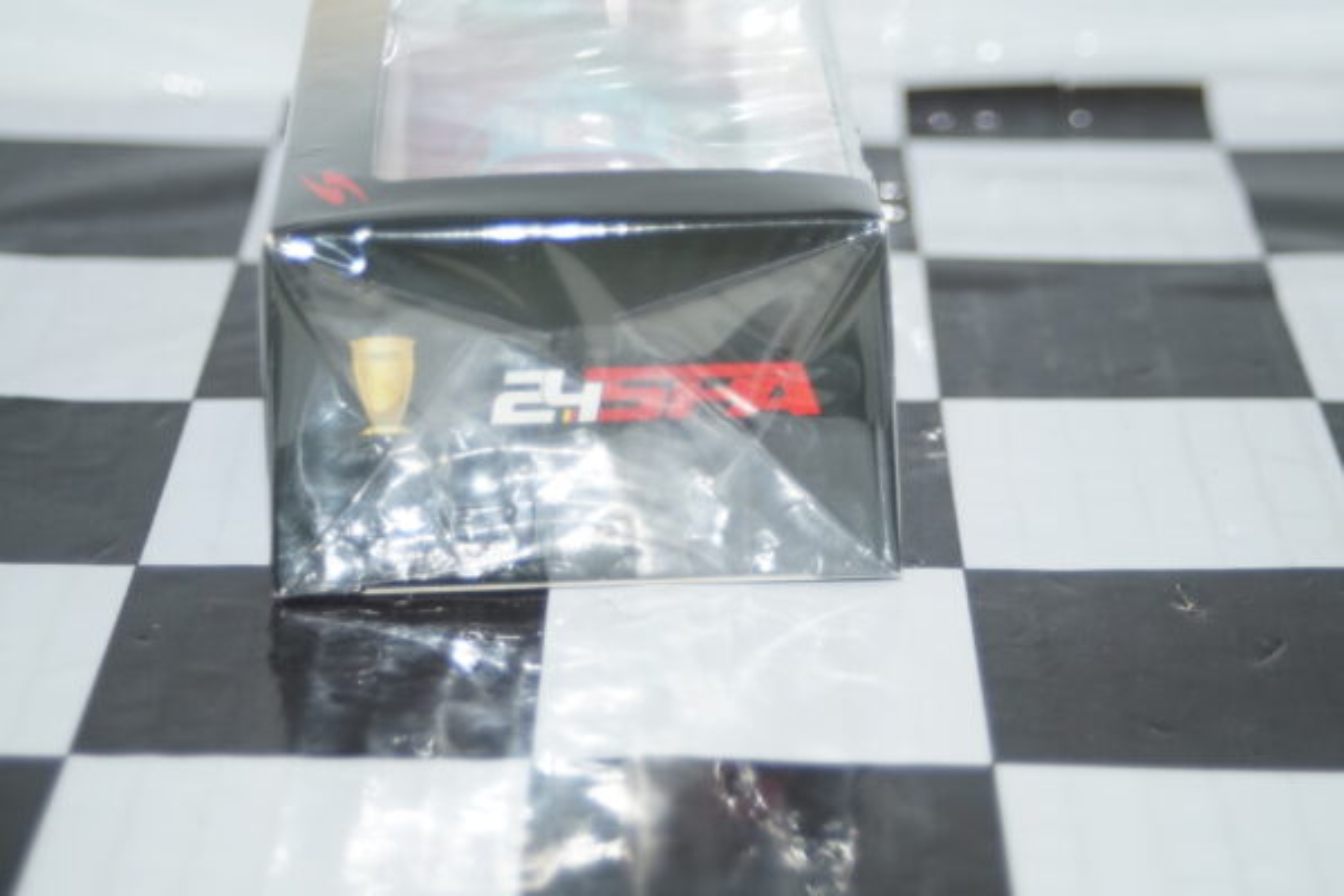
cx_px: 672
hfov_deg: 22.6
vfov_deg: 15.2
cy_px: 448
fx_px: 3360
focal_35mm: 90
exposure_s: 1/80
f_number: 5.6
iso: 500
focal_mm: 60
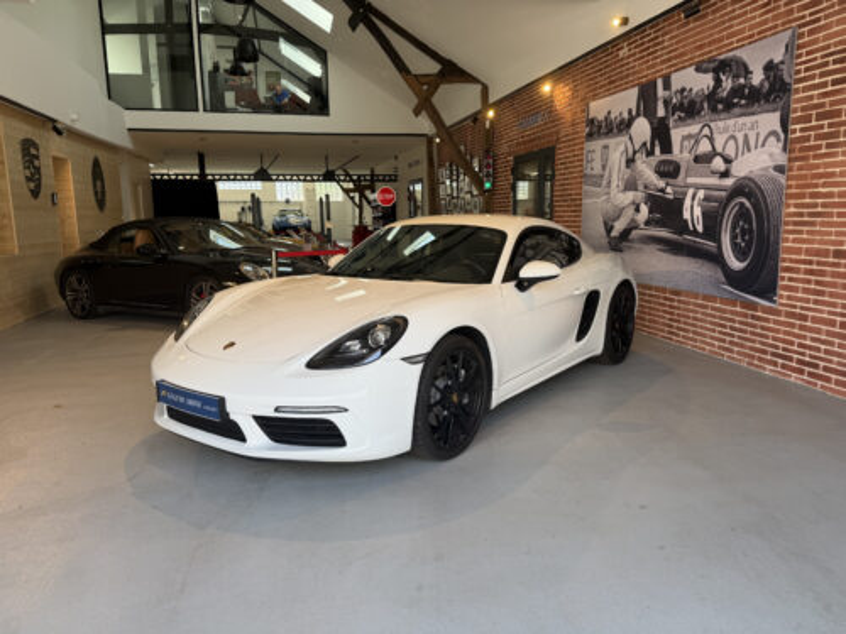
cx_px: 423
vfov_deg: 56.8
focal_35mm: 24
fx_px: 587
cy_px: 317
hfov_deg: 71.6
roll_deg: +0.3
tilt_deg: -9.7
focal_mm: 6.76
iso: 80
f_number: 1.78
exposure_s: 1/297
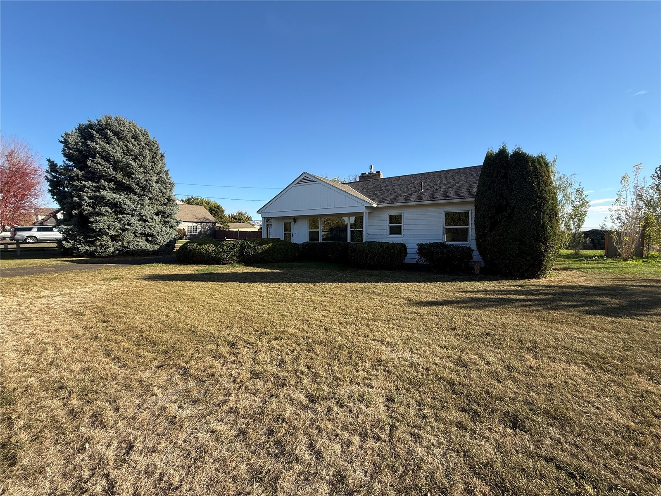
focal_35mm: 14
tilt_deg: -1.9
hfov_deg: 102.1
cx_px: 330
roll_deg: +0.0
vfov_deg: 85.7
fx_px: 267
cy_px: 248
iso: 50
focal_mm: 2.22
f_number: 2.2
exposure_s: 1/799
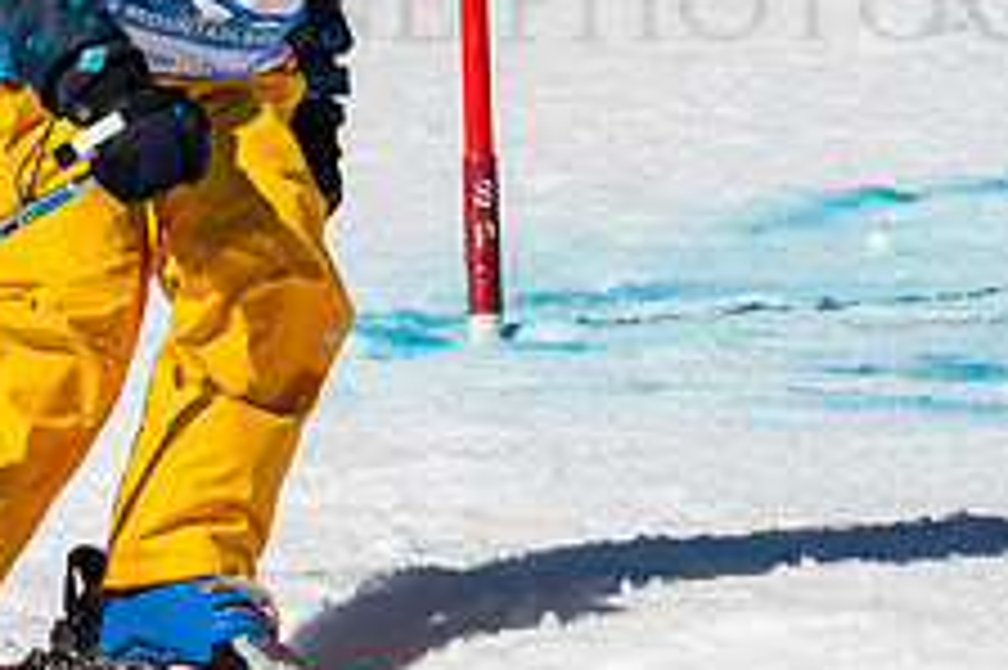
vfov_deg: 0.6
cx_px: 150
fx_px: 61105
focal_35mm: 2184
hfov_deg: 0.9
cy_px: 258
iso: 200
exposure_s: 1/2000
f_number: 8
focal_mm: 400
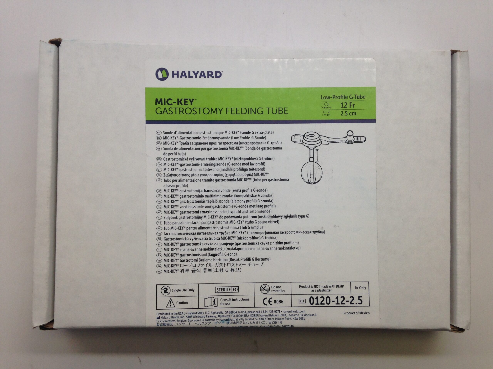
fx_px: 470
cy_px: 184
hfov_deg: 55.4
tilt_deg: -88.1
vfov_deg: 42.9
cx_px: 246
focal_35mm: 33
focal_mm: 4.12
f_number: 2.4
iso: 50
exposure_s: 1/60
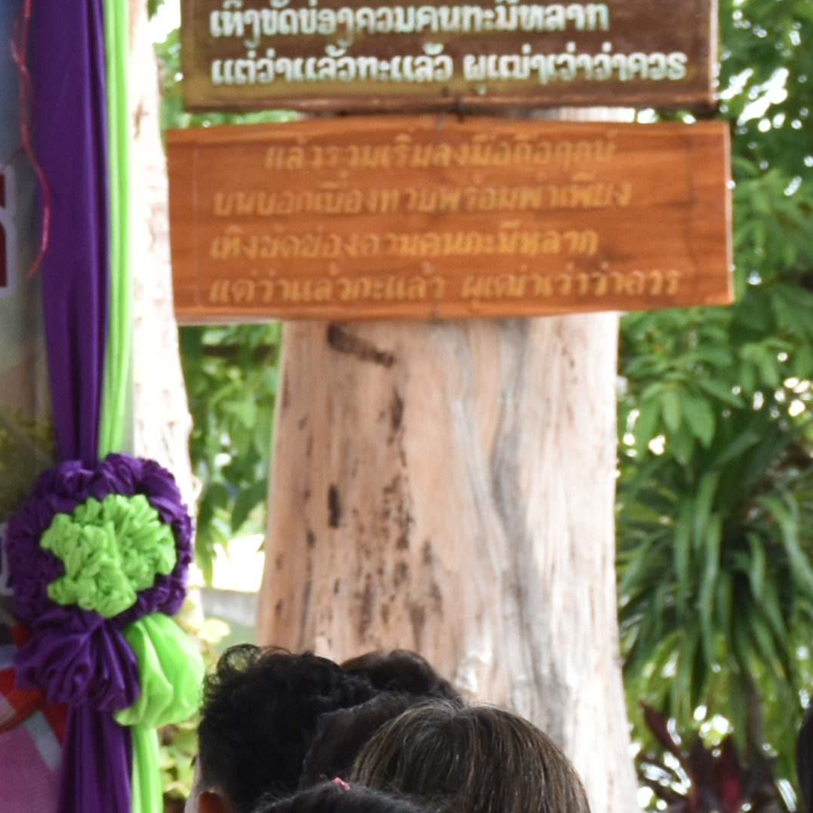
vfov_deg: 4.7
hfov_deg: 4.6
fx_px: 9885
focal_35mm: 372
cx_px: -921
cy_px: 747
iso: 360
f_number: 8
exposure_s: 1/250
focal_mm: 52
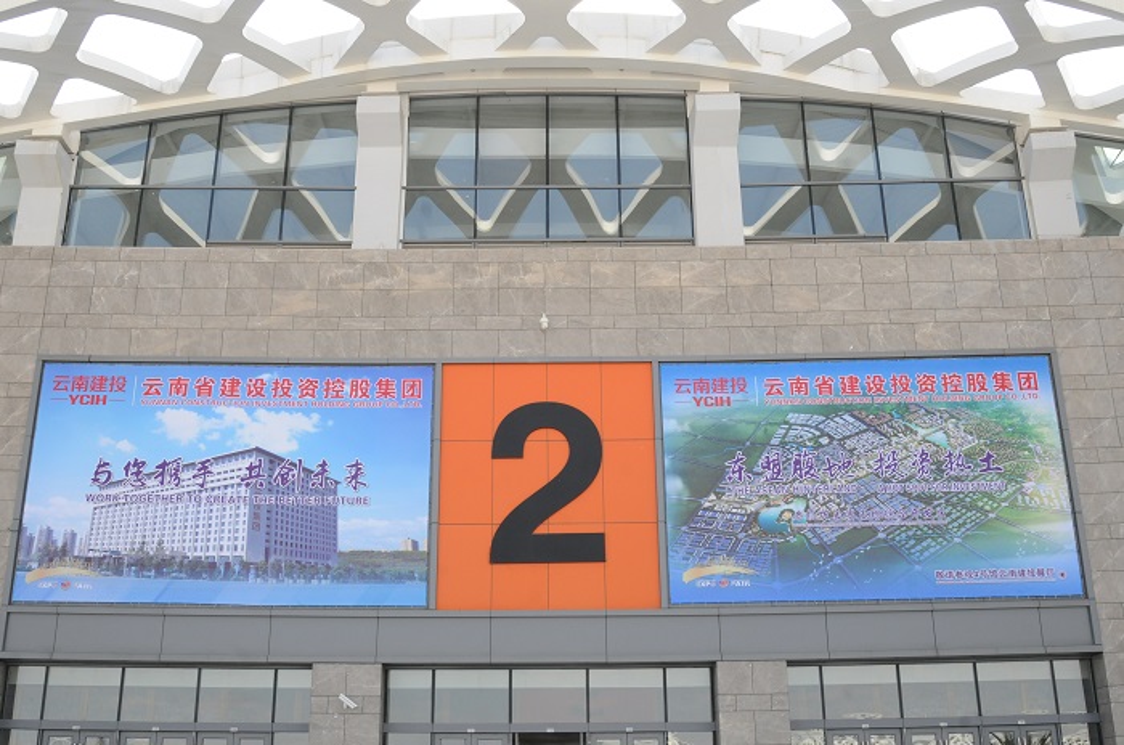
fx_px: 1122
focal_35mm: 36
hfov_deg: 53.2
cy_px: 372
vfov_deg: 36.7
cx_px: 562
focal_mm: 24
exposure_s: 1/400
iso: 800
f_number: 10
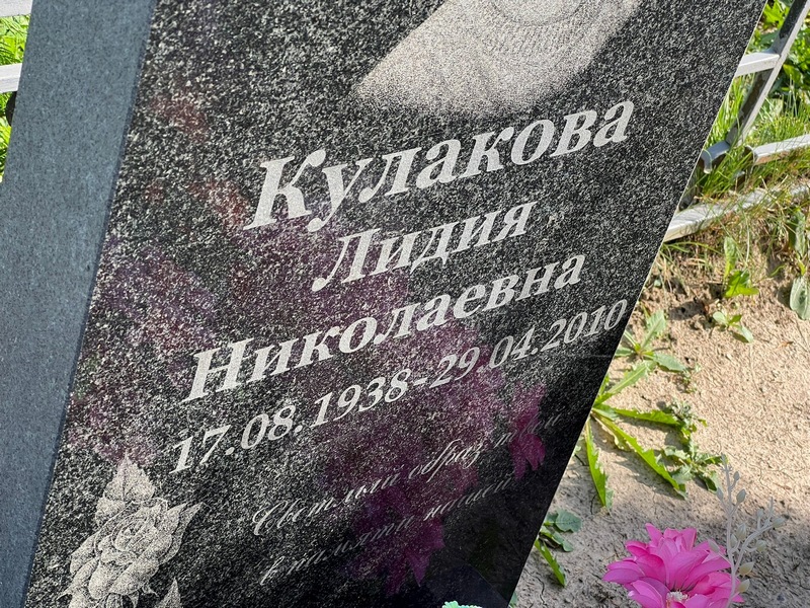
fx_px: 1802
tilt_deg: -35.3
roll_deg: -18.1
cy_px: 304
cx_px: 405
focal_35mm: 77
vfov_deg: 19.1
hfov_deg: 25.3
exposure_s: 1/133
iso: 32
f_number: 2.8
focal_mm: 9
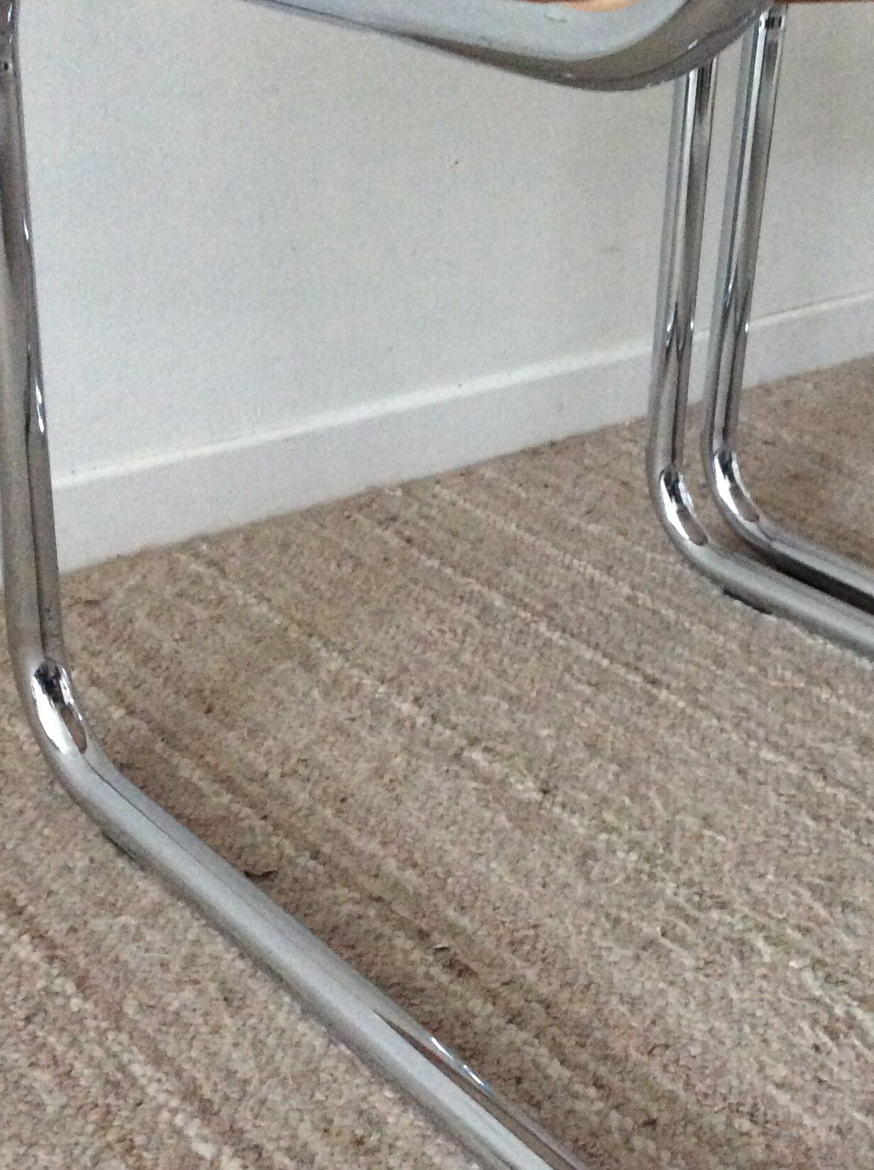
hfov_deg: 28.7
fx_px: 1688
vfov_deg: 38.2
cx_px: 617
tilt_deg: -25.8
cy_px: 558
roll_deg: -4.8
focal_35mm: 50
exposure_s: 1/17
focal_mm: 3.3
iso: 320
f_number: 2.4
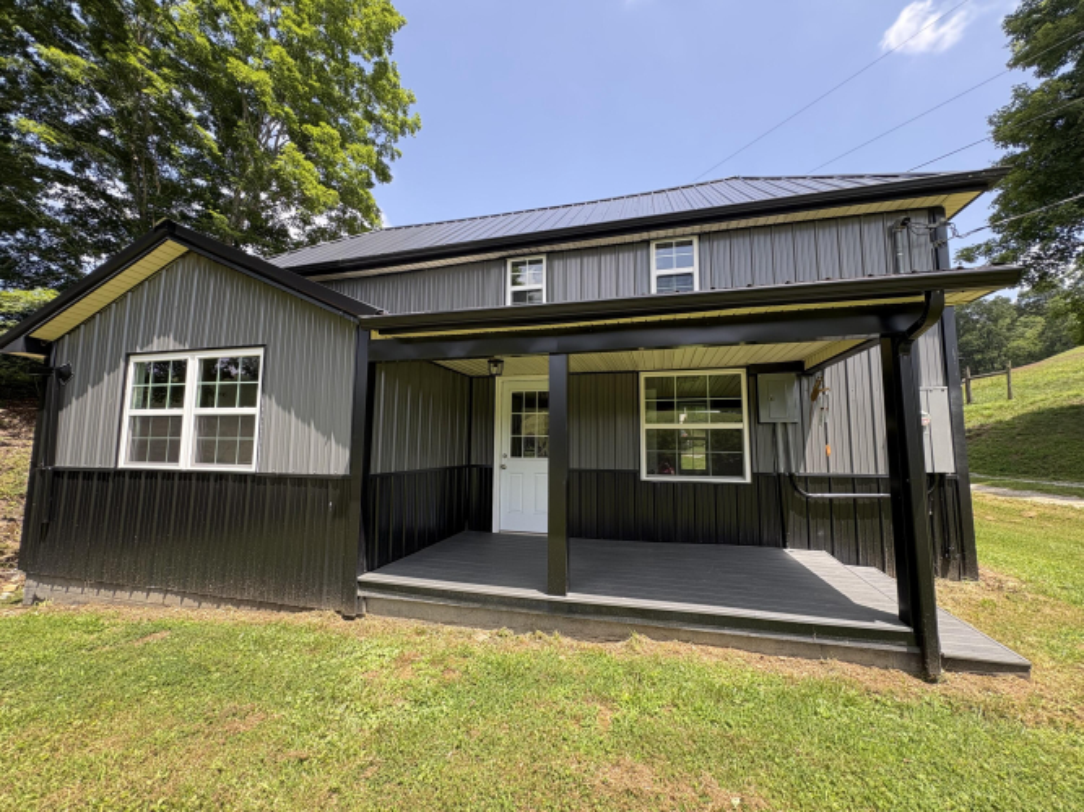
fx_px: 438
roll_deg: +0.2
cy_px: 406
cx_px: 542
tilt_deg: +7.2
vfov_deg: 85.7
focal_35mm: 14
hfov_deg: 102.1
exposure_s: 1/257
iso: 40
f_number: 2.2
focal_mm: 2.22
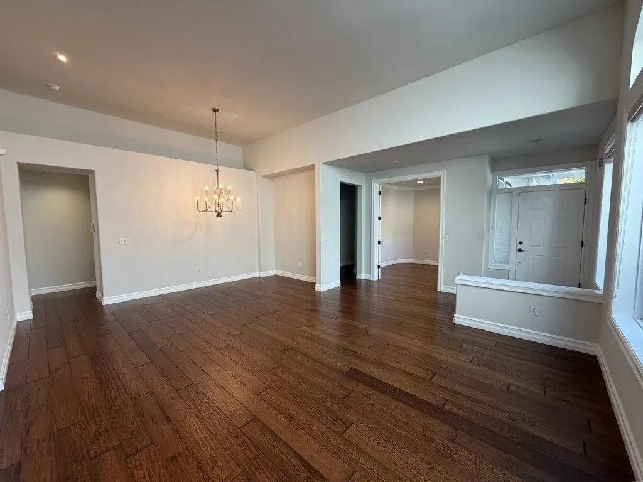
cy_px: 241
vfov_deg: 85.7
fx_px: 260
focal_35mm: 14
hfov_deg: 102.1
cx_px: 322
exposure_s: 1/120
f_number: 2.2
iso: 200
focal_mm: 2.22
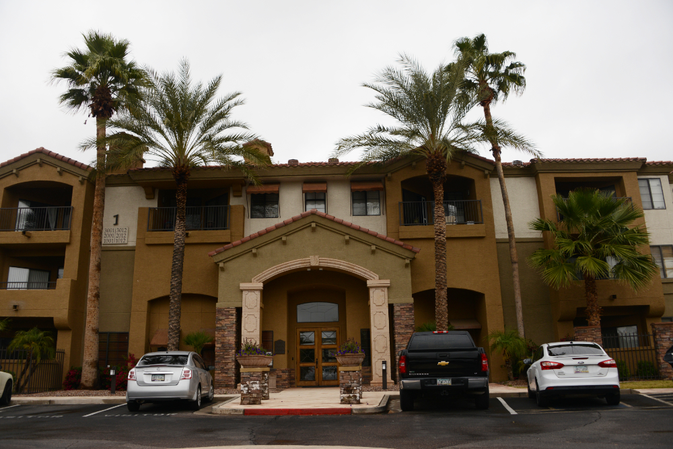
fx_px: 523
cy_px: 224
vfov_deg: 46.4
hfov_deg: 65.5
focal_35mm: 28
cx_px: 336
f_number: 5
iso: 320
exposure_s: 1/640
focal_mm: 28
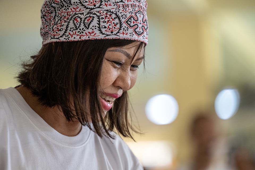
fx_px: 1204
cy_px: 85
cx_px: 128
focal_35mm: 170
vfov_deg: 8.1
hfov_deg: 12.1
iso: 3600
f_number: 2.8
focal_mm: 170
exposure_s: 1/400
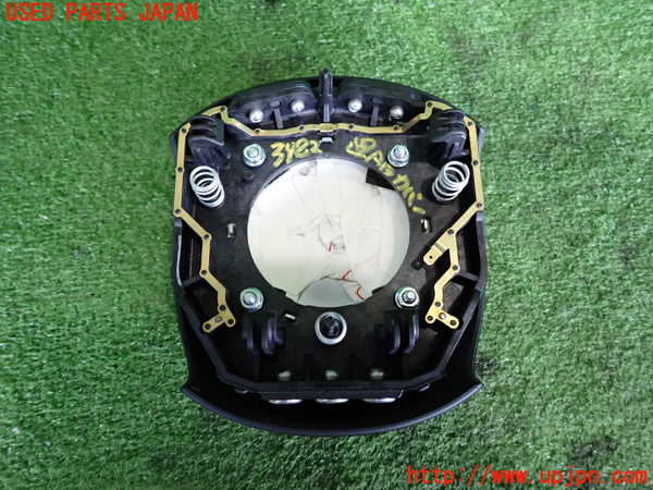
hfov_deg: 69.4
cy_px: 245
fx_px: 472
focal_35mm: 25
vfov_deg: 54.9
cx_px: 326
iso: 400
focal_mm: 4.5
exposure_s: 1/30
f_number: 2
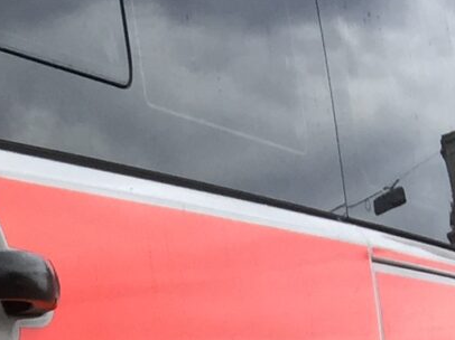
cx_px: -871
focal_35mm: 183
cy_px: 887
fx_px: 2404
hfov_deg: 9.0
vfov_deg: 7.4
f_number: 2.2
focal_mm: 4.15
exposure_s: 1/842
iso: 32
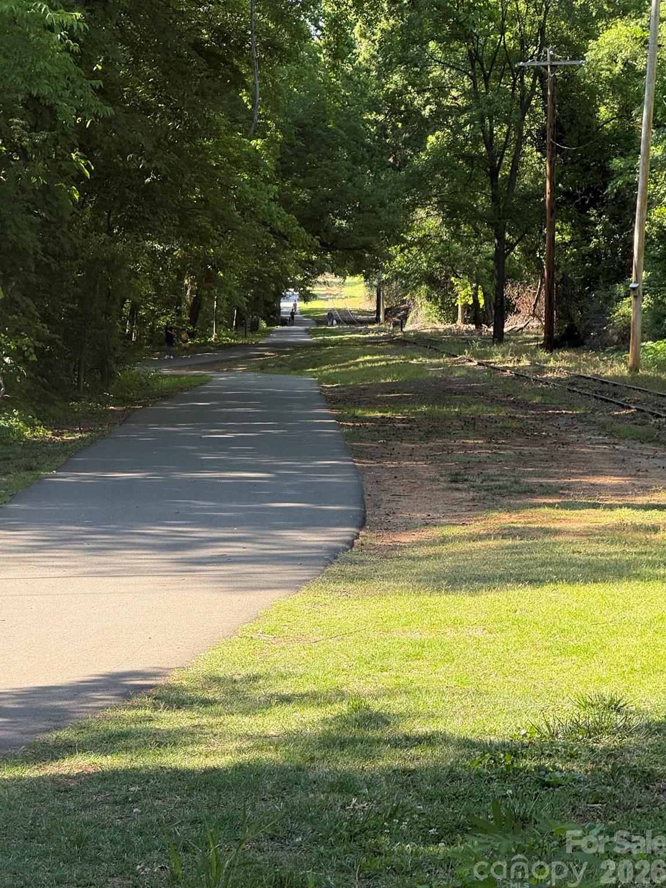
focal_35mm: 121
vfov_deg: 16.3
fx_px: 3104
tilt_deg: -2.9
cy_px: 447
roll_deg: -0.1
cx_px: 335
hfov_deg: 12.2
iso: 50
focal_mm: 15.66
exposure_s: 1/200
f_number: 2.8
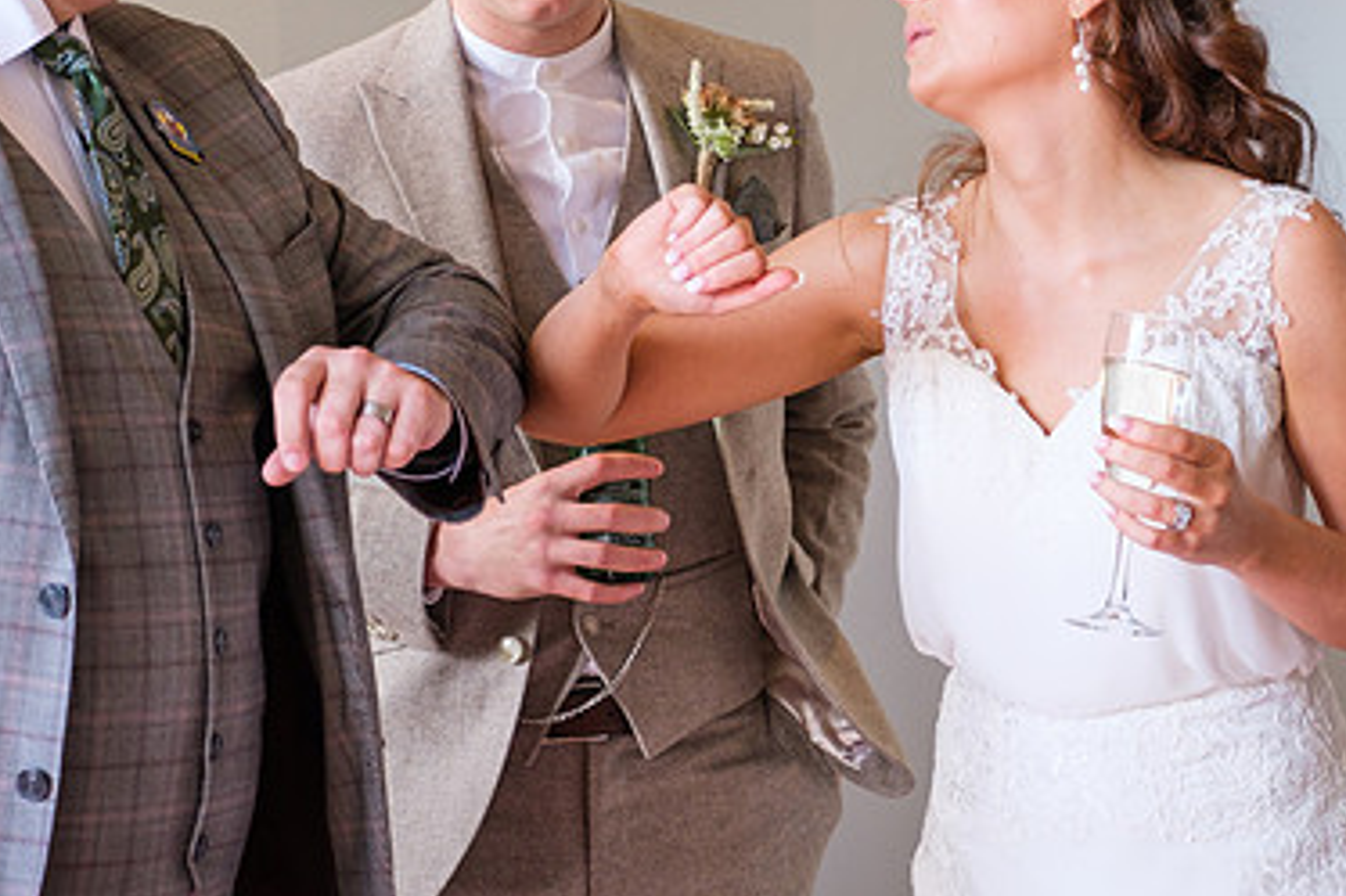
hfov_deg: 21.0
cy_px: 220
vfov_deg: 14.0
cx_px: 614
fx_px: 3625
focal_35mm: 97
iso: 400
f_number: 2.8
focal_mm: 34.2
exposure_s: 1/160
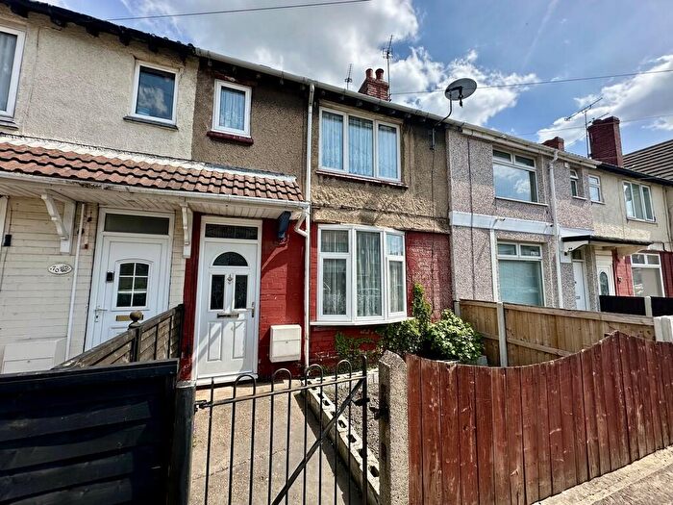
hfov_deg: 102.1
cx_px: 336
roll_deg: -0.5
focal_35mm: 14
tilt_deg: +4.6
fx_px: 272
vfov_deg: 85.7
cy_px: 252
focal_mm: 2.22
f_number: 2.2
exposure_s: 1/1289
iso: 50
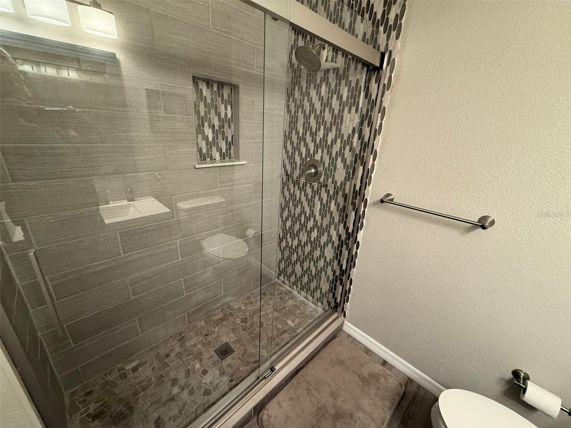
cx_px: 286
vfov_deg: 85.7
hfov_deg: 102.1
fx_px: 231
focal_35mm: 14
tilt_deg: -19.6
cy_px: 214
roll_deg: -3.7
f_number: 2.2
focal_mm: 2.22
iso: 400
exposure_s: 1/60
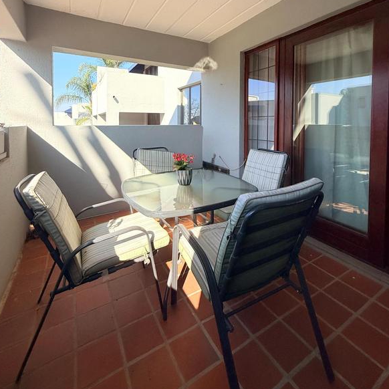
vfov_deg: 81.2
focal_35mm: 17
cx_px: 191
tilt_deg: -1.7
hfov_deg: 84.0
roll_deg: +0.0
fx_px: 216
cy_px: 130
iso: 50
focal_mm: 2.22
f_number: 2.2
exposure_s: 1/779
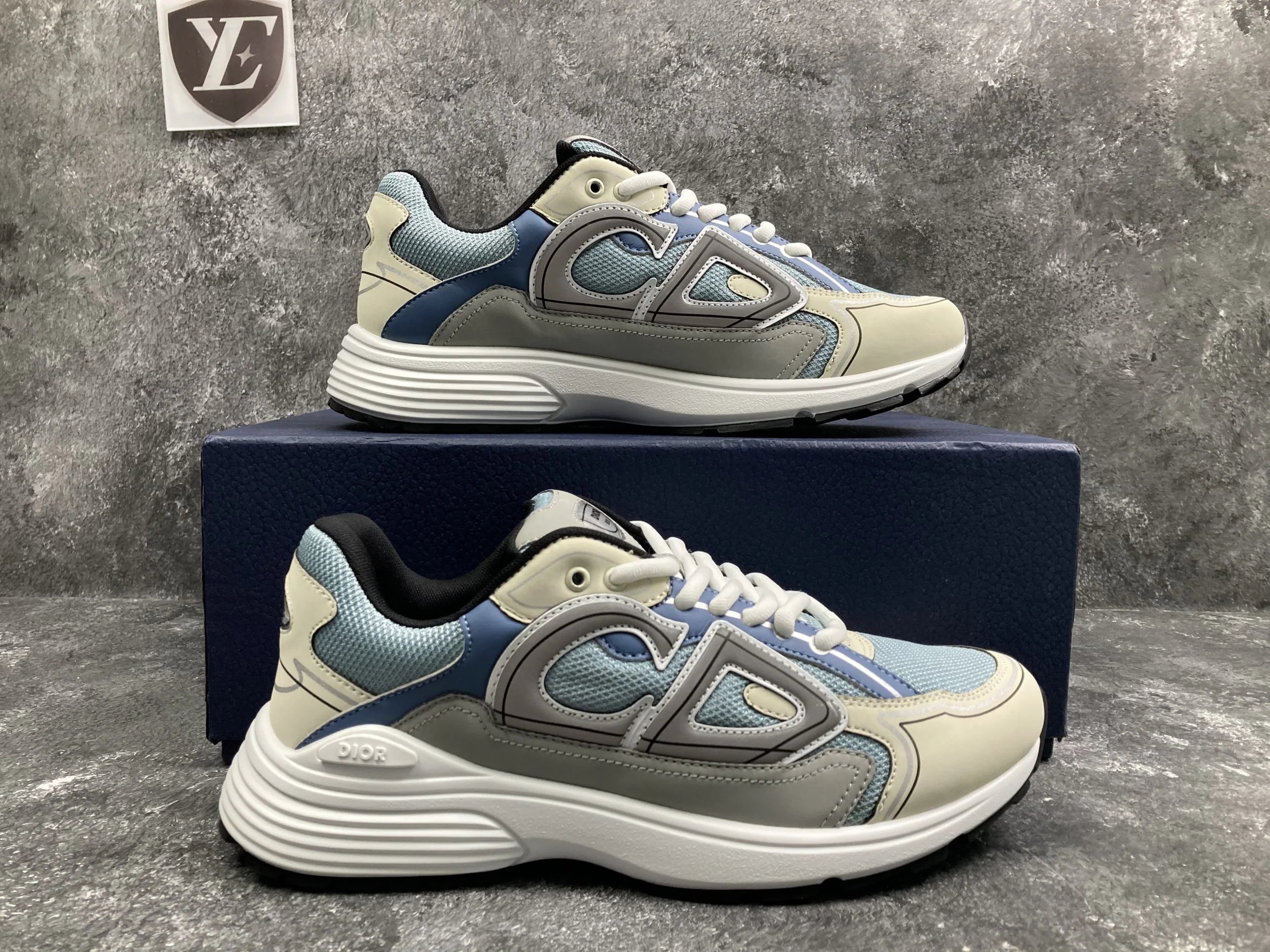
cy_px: 476
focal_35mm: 28
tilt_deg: -4.7
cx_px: 635
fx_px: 1027
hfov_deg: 63.4
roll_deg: -0.6
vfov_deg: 49.7
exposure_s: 1/102
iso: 80
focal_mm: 3.99
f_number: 1.8
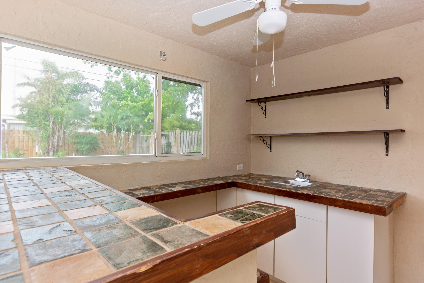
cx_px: 212
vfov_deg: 63.2
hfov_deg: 85.4
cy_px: 142
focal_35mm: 20
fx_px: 230
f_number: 8
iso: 200
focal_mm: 13
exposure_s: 1/3
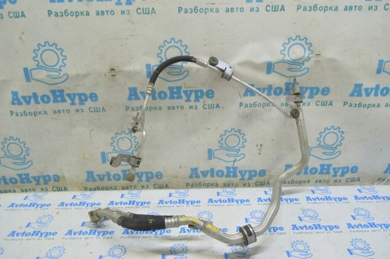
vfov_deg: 47.8
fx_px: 292
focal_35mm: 27
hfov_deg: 67.4
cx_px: 195
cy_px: 130
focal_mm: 18
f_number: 5.6
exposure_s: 1/20
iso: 400
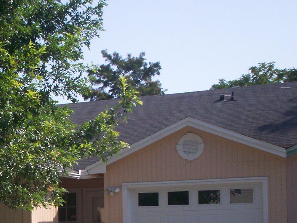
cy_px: 214
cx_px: 2
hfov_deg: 21.9
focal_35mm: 86
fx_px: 738
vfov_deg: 16.9
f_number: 4.5
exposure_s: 1/552
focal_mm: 6
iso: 100
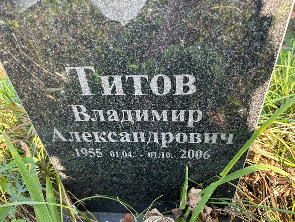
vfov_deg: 53.1
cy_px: 111
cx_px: 148
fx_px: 222
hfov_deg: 67.3
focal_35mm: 26
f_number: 1.5
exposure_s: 1/121
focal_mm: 5.7
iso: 40
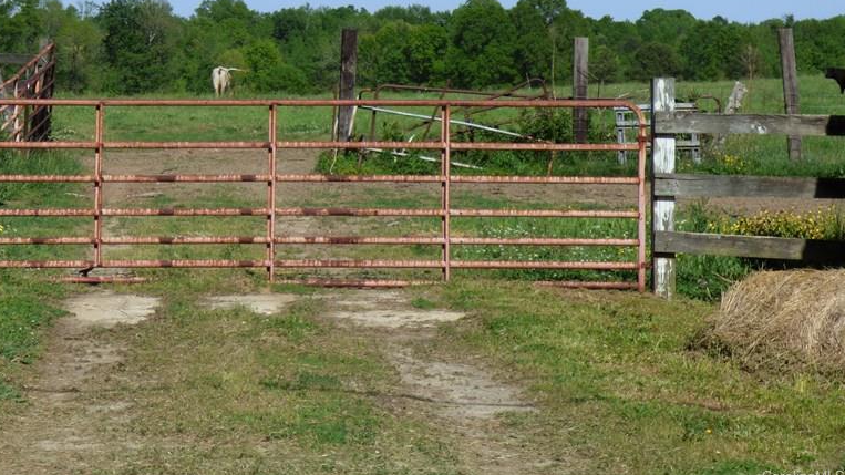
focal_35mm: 114
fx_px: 2554
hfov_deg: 18.8
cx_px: 322
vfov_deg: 10.6
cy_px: 62
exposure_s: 1/1000
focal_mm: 13.11
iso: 100
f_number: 4.4
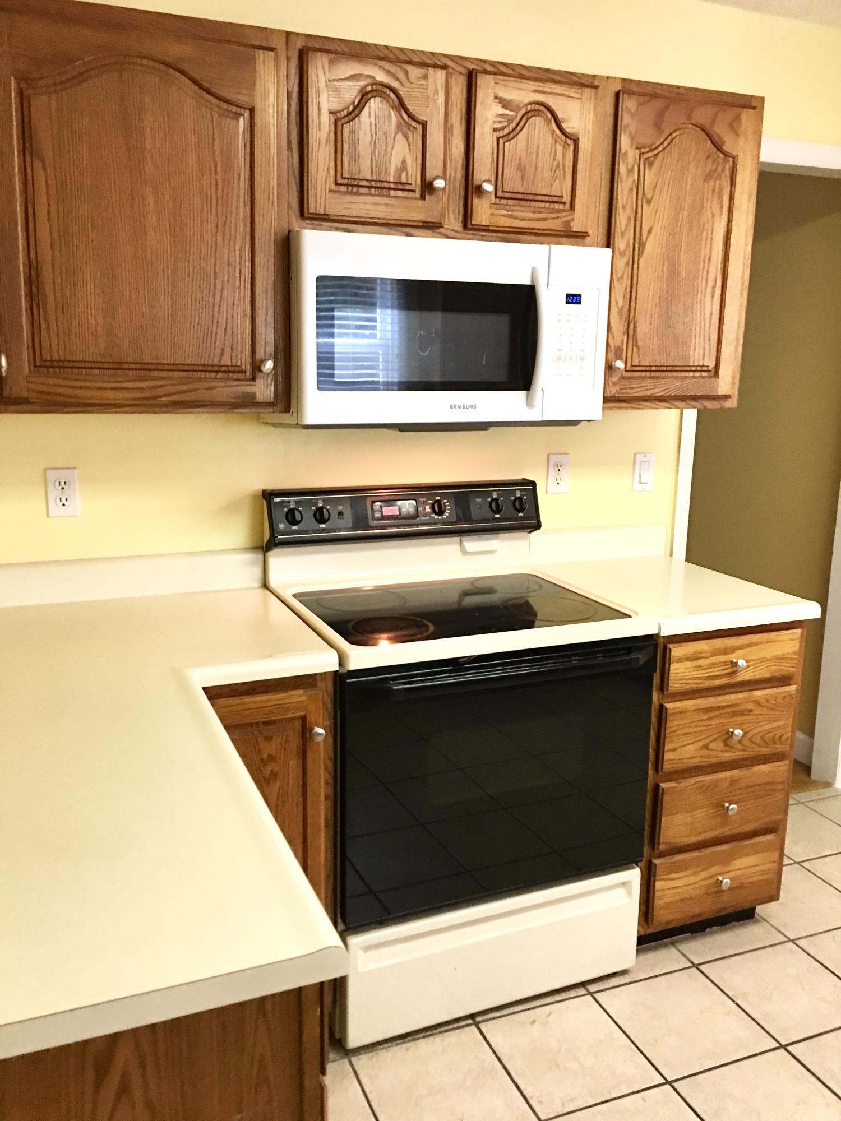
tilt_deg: -10.9
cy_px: 560
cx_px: 420
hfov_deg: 48.2
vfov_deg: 61.7
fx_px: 939
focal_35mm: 29
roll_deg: -1.0
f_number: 2.2
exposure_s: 1/15
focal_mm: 4.15
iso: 100
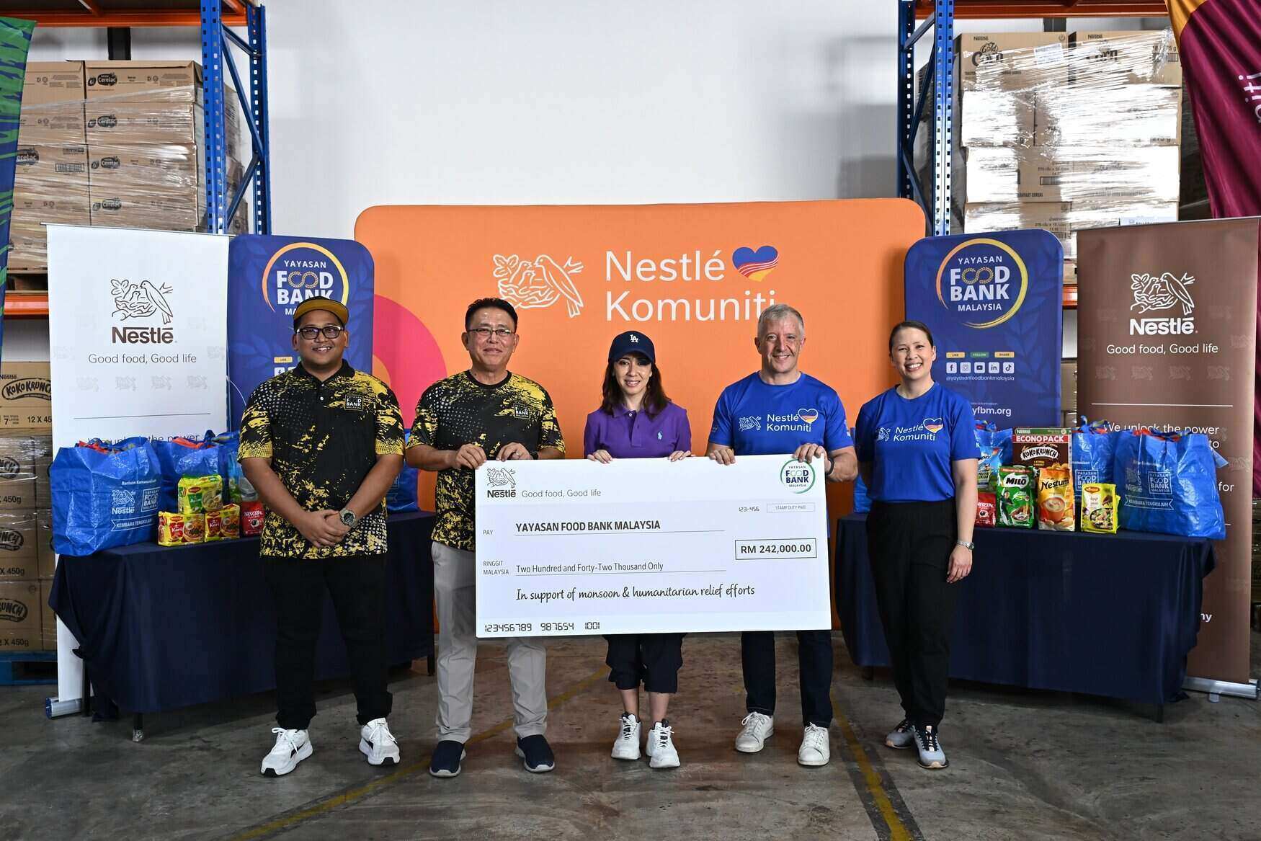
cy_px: 420
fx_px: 1173
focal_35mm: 34
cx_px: 630
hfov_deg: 56.5
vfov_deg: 39.4
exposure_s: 1/125
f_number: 6.3
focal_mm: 33.5
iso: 1000
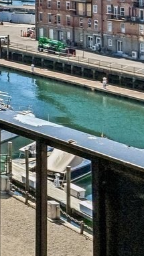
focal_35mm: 101
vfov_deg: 20.0
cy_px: -41
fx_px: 685
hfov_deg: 10.0
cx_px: -234
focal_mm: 18
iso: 400
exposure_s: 1/1250
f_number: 8
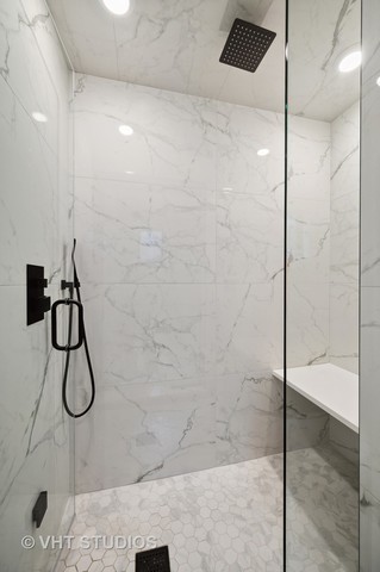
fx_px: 222
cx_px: 190
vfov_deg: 104.3
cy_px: 286
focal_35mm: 14
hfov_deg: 81.1
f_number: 8
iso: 400
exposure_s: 1/3.33
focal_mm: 14
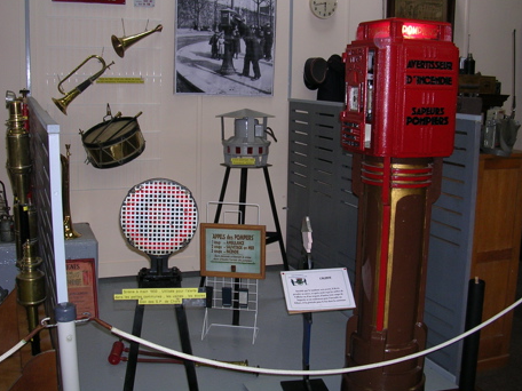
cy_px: 189
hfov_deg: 46.8
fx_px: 603
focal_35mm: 40
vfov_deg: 36.0
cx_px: 267
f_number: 2.8
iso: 72
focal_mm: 5.8
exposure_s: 1/60.1
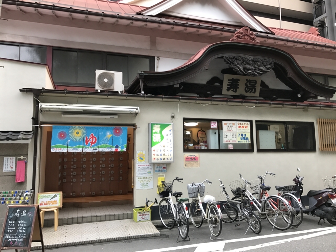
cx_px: 168
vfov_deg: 49.7
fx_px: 272
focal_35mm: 28
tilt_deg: +7.4
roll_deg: +0.9
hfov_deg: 63.4
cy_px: 126
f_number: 1.8
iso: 25
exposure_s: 1/100
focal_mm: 3.99
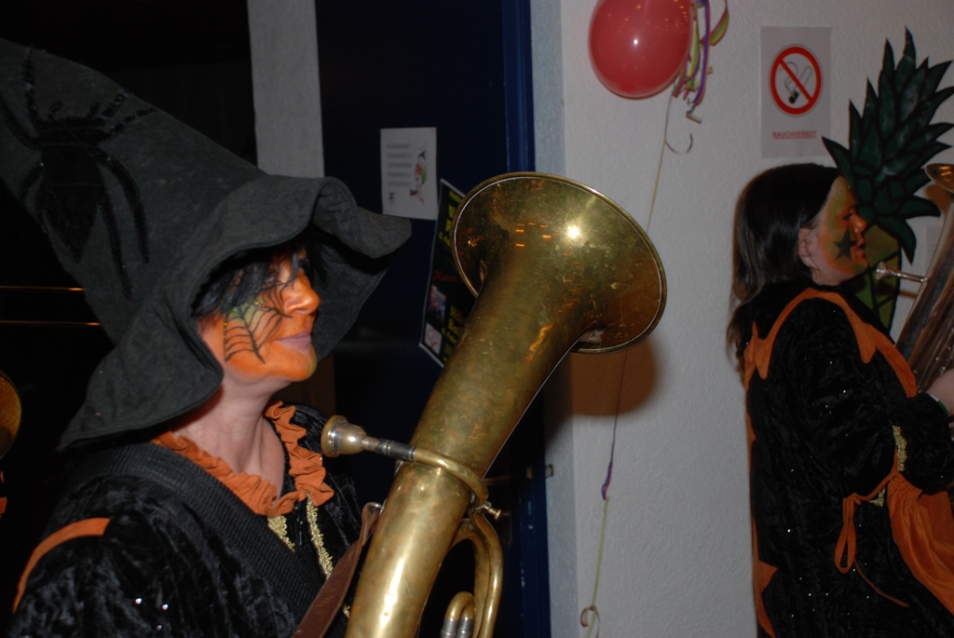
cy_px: 319
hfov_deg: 37.8
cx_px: 477
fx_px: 1393
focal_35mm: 52
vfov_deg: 25.8
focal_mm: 35
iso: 200
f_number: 4.5
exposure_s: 1/60
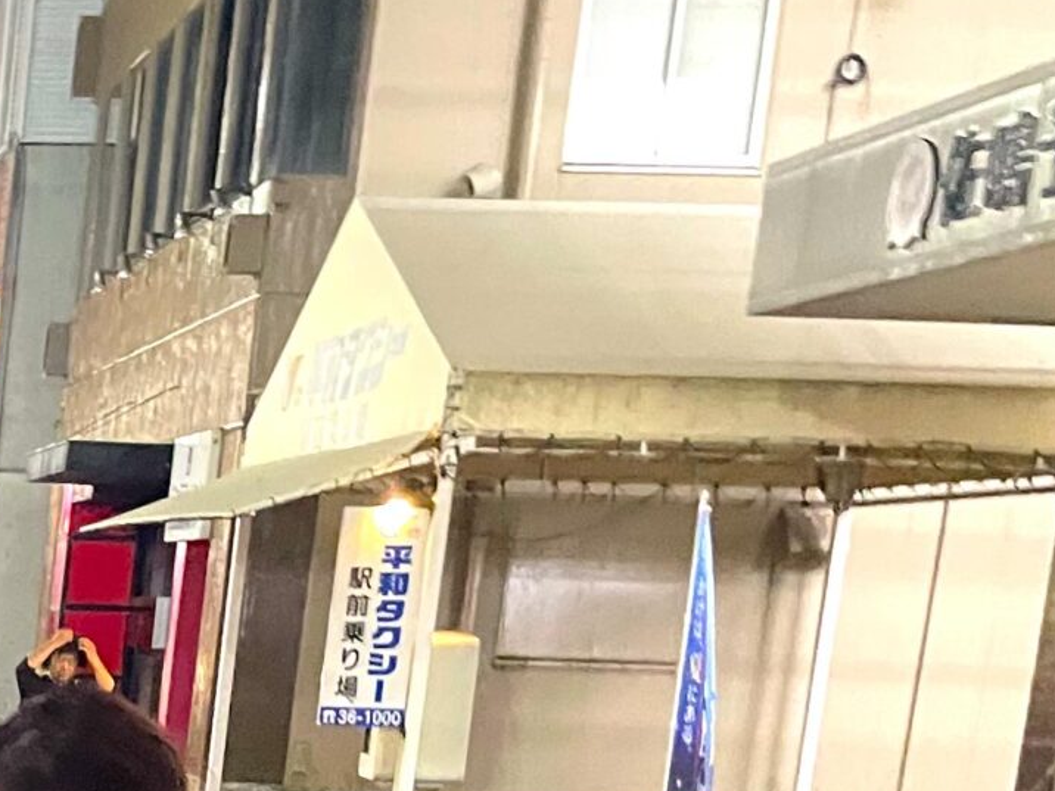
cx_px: -775
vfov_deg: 14.7
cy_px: 1208
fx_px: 2834
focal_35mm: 93
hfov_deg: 17.6
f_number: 1.6
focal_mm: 4.2
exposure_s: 1/30
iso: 500
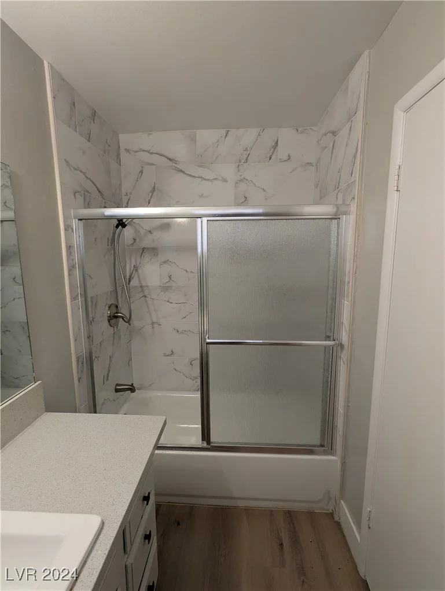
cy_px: 296
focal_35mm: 16
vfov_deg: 94.4
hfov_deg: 78.3
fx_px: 274
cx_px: 222
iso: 220
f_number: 2.2
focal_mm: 2.35
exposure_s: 1/120
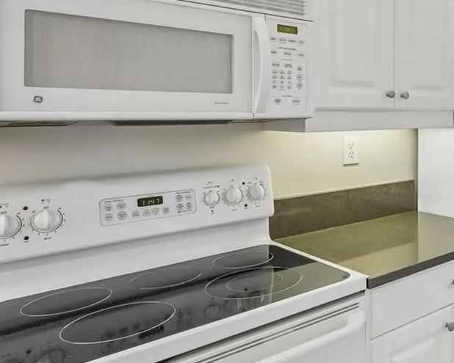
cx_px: 476
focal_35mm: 34
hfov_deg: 43.4
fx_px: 457
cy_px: 116
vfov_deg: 42.7
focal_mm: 14
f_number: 8
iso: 400
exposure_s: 1/40
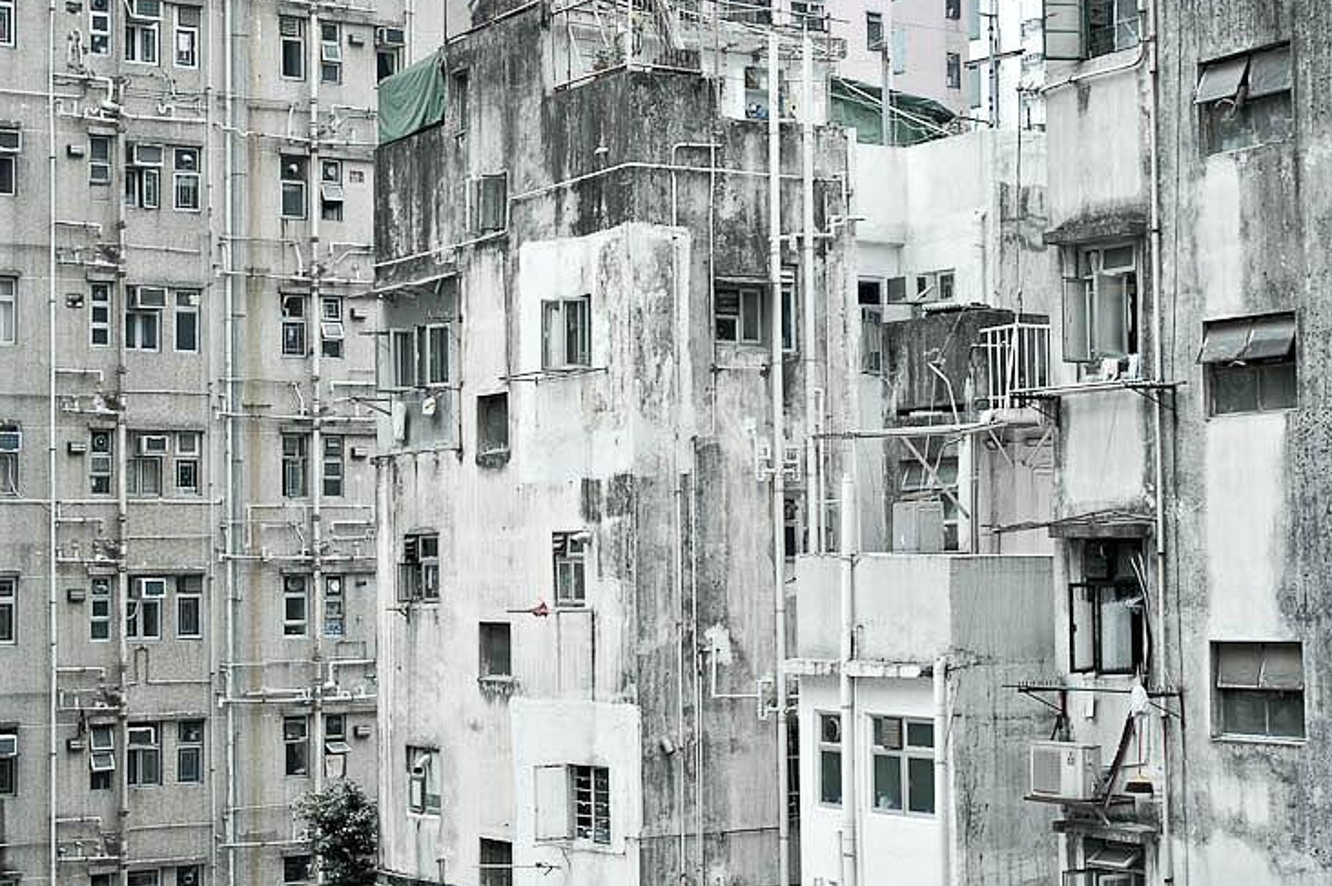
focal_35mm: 70
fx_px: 2588
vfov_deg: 19.4
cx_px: 698
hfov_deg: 28.9
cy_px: 331
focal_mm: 50
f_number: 8
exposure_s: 1/100
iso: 200
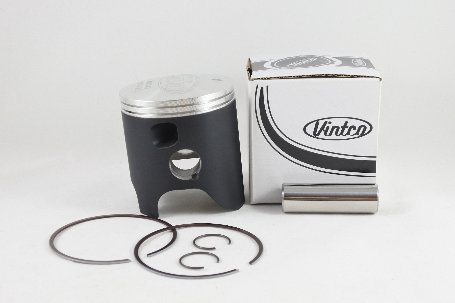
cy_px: 152
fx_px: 569
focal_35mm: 45
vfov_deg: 29.9
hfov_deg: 43.6
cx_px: 228
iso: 640
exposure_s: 1/125
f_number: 4.5
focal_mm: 16.8
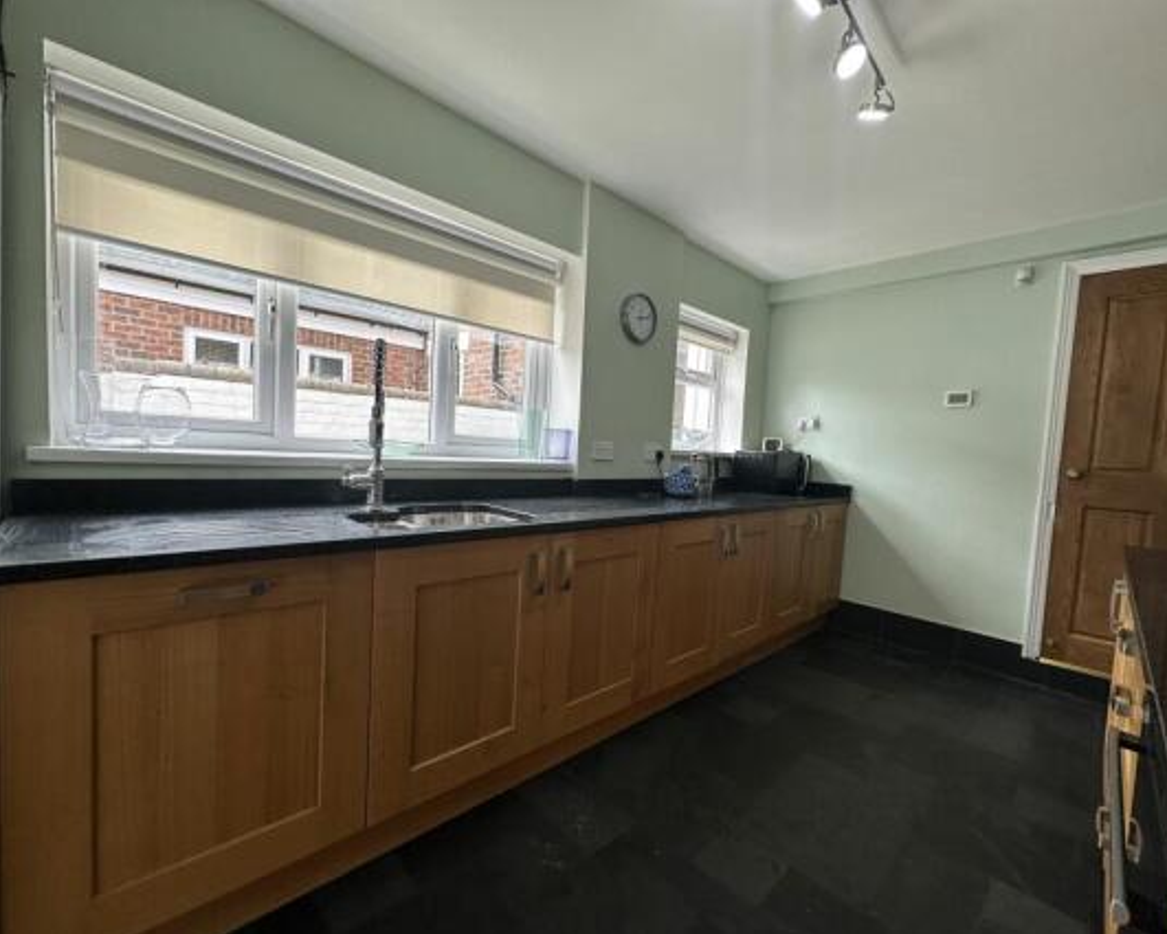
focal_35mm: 15
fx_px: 518
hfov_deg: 96.8
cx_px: 603
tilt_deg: -3.5
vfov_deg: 84.0
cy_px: 478
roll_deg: -3.2
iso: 40
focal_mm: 2.22
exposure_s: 1/125
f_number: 2.2
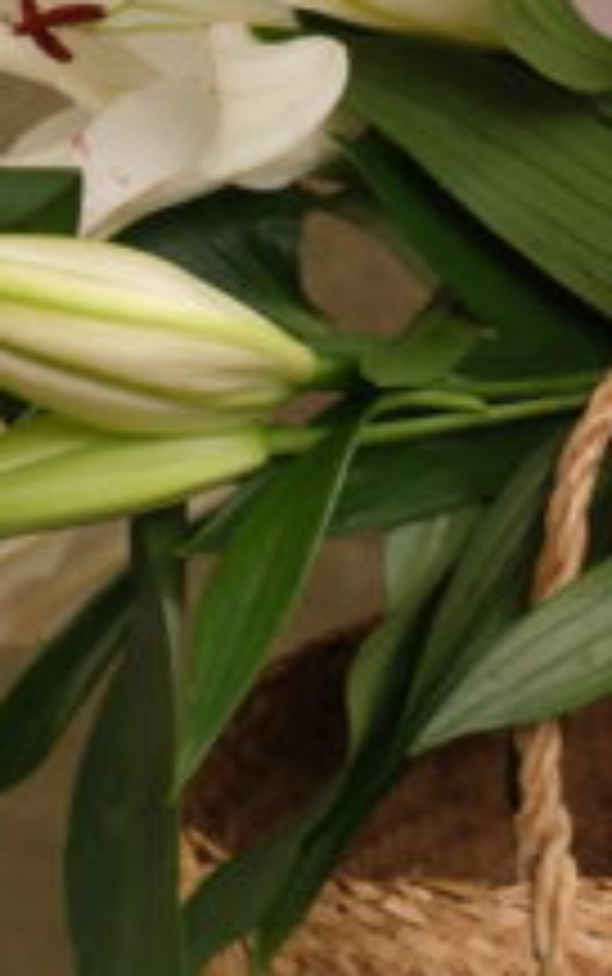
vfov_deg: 14.1
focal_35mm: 148
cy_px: 211
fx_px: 3942
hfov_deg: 8.6
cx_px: 1026
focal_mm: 23
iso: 250
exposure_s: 1/125
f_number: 4.5
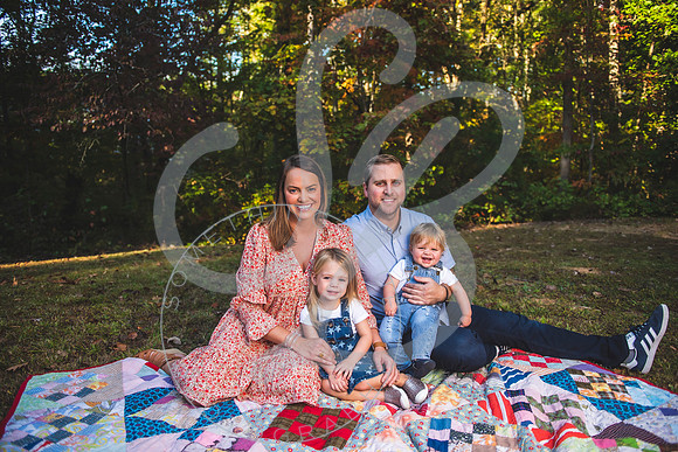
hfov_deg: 73.7
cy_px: 226
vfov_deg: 53.2
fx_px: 452
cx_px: 339
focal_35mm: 24
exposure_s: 1/400
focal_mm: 24
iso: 100
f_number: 2.8
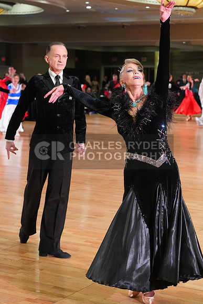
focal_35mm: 74
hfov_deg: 18.4
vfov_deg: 27.3
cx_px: 102
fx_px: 625
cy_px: 152
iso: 3200
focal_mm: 74
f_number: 5
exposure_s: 1/200
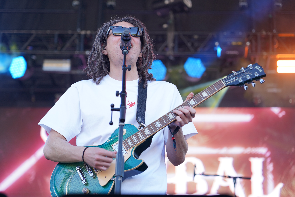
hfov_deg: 19.5
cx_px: 148
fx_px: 860
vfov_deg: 13.0
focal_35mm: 105
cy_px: 98
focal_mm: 105
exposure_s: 1/125
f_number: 4
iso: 200
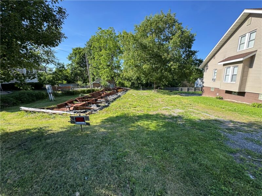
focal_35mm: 14
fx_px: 106
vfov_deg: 85.7
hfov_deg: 102.1
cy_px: 98
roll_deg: +0.4
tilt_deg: -11.8
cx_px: 131
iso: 40
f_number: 2.2
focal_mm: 2.22
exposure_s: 1/518
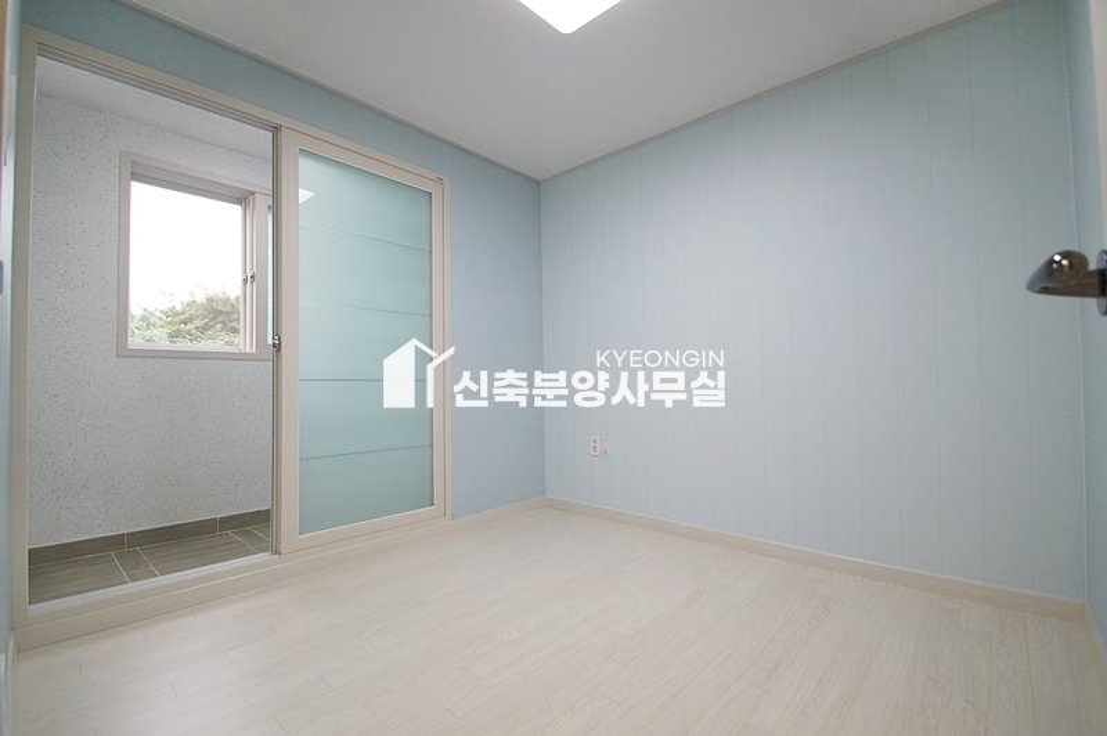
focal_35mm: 15
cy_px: 368
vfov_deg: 77.2
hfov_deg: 100.4
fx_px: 461
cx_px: 554
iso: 800
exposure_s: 1/160
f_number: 4
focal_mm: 10
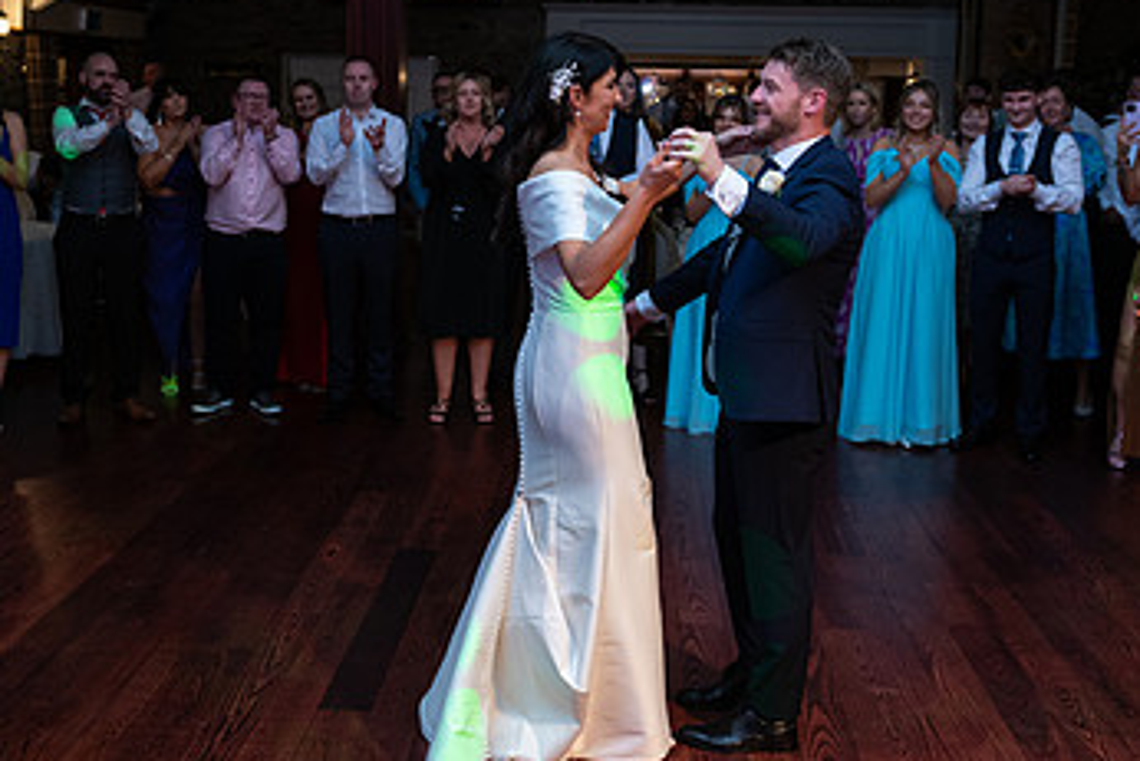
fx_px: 1489
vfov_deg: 28.5
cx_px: 507
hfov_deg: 41.8
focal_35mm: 47
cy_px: 272
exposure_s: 1/160
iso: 640
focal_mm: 28
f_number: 3.5
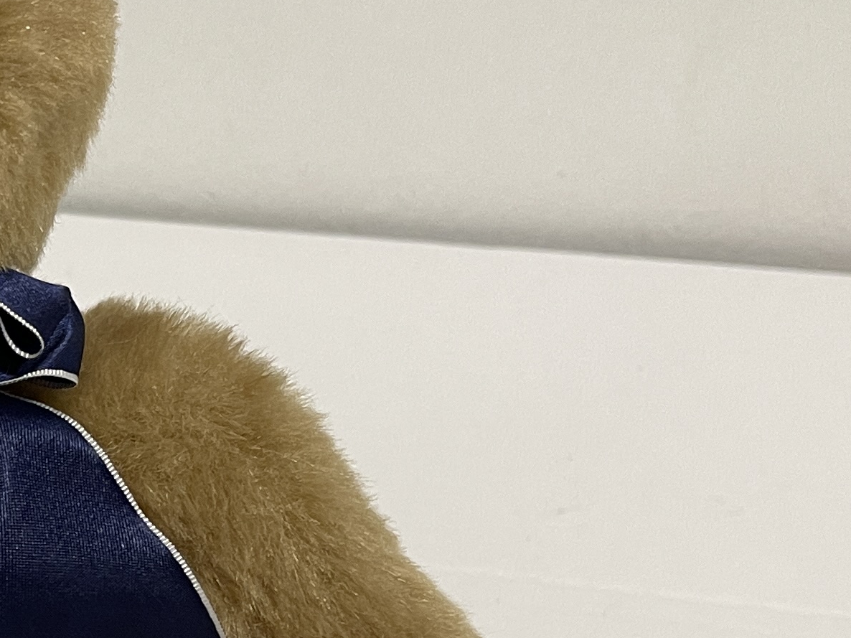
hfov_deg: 21.4
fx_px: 2089
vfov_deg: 16.8
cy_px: 710
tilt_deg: -30.4
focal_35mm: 85
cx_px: -161
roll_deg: -0.5
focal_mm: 5.1
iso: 125
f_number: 1.6
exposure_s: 1/50
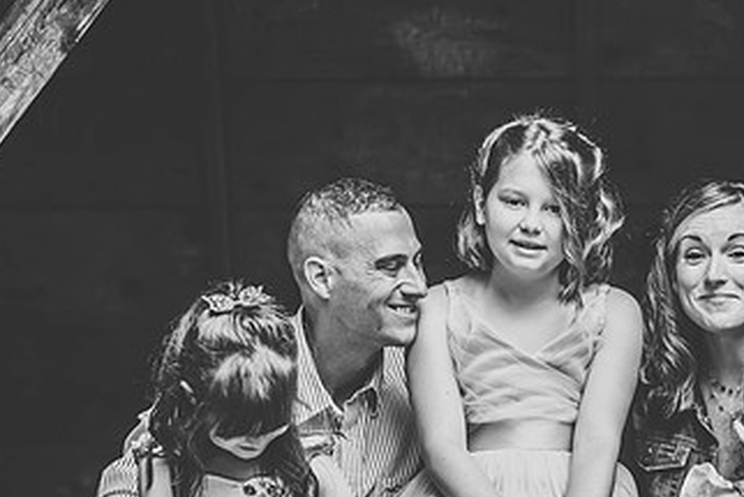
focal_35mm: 155
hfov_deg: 13.2
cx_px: 506
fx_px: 3205
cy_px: 443
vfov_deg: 8.8
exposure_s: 1/800
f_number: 2.8
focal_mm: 86
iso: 640
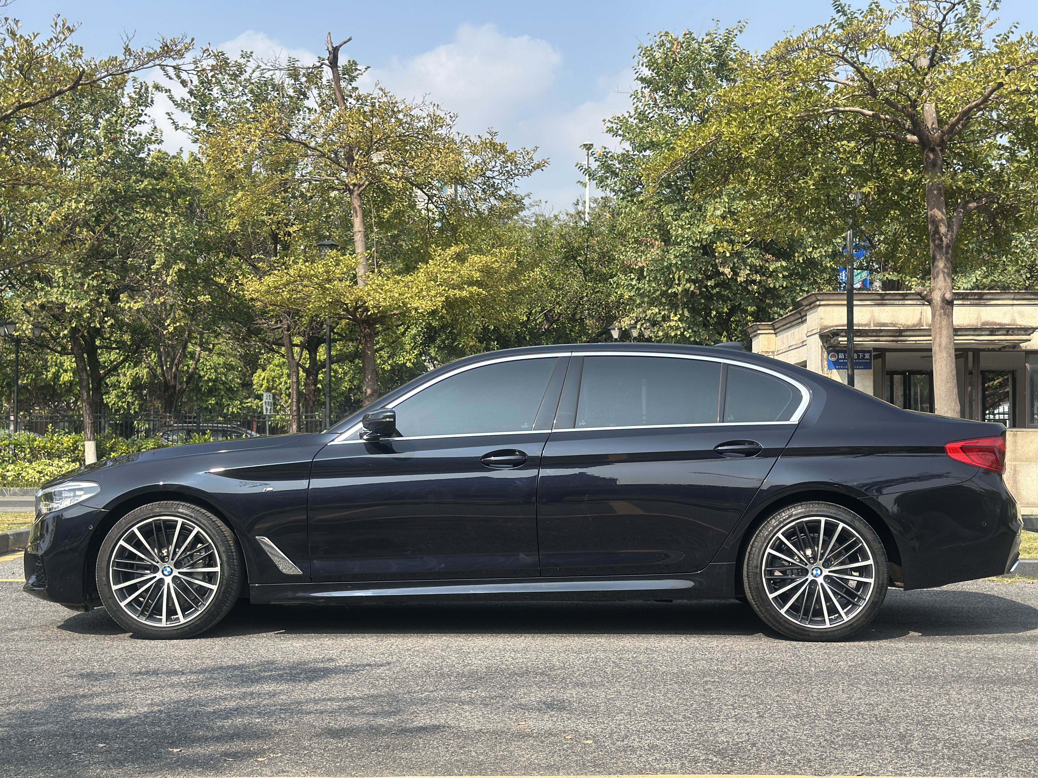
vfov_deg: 30.3
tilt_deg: +2.0
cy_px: 389
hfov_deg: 39.7
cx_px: 519
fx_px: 1439
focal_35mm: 48
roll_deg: +1.4
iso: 80
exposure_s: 1/2532
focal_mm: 6.86
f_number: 1.78
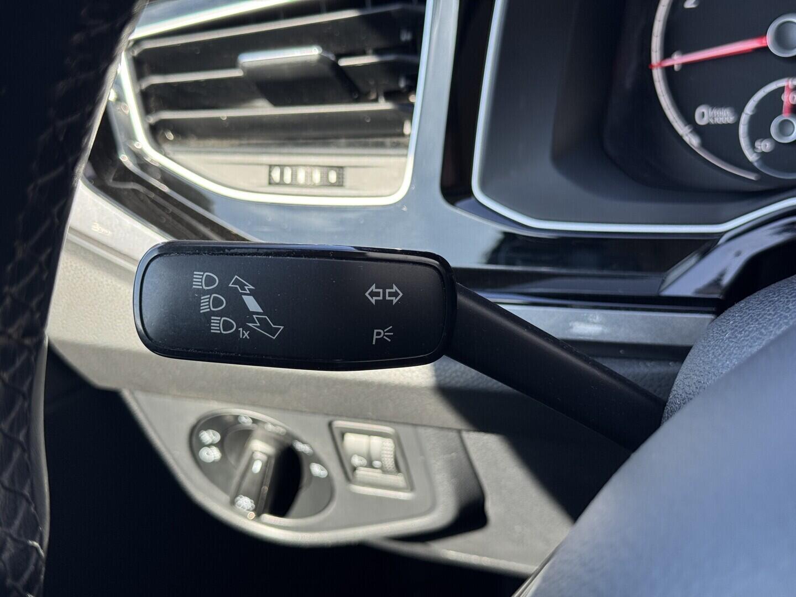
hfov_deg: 39.7
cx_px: 398
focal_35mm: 48
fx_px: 1104
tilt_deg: -25.3
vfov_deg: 30.3
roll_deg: +10.4
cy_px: 298
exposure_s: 1/265
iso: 64
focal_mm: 6.76
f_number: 1.78
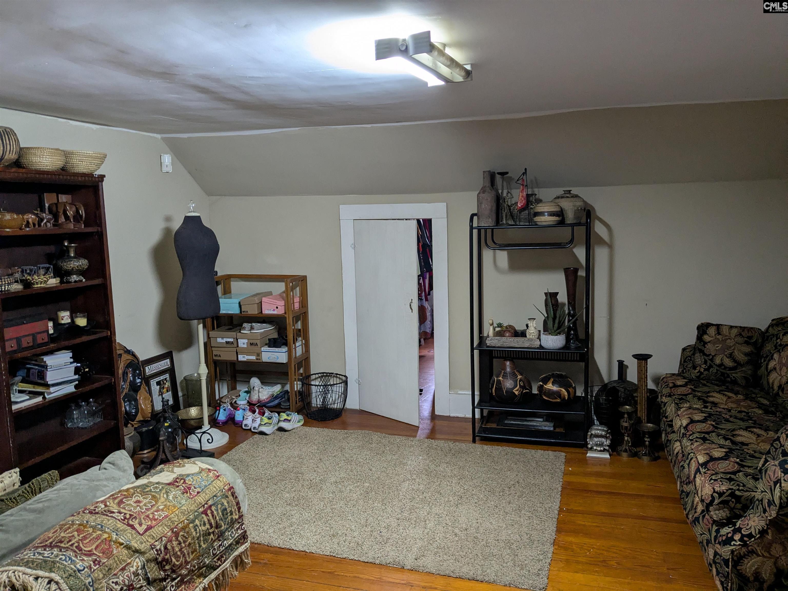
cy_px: 296
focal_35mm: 27
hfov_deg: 65.3
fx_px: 615
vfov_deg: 51.4
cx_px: 394
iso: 257
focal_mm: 4.38
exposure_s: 1/24
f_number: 1.73
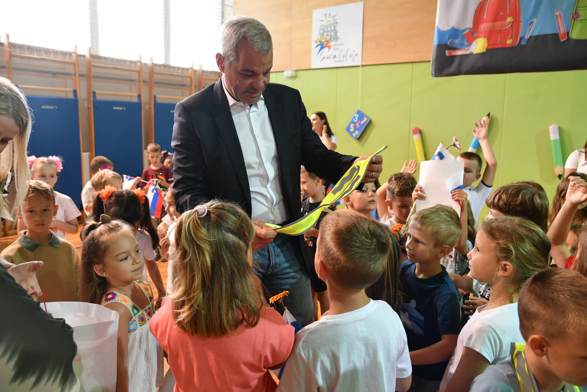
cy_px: 196
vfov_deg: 51.3
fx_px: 408
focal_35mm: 25
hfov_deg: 71.5
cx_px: 294
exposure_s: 1/160
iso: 1600
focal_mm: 17
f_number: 2.8
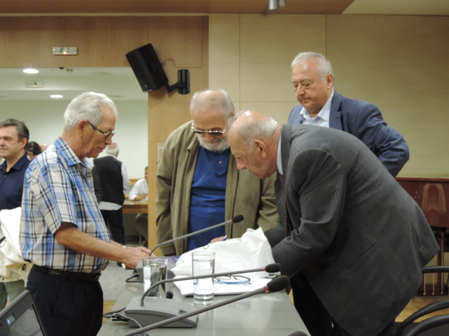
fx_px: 649
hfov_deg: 38.2
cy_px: 168
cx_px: 224
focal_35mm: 50
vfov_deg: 29.1
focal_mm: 8.9
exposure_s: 1/15
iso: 400
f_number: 3.6
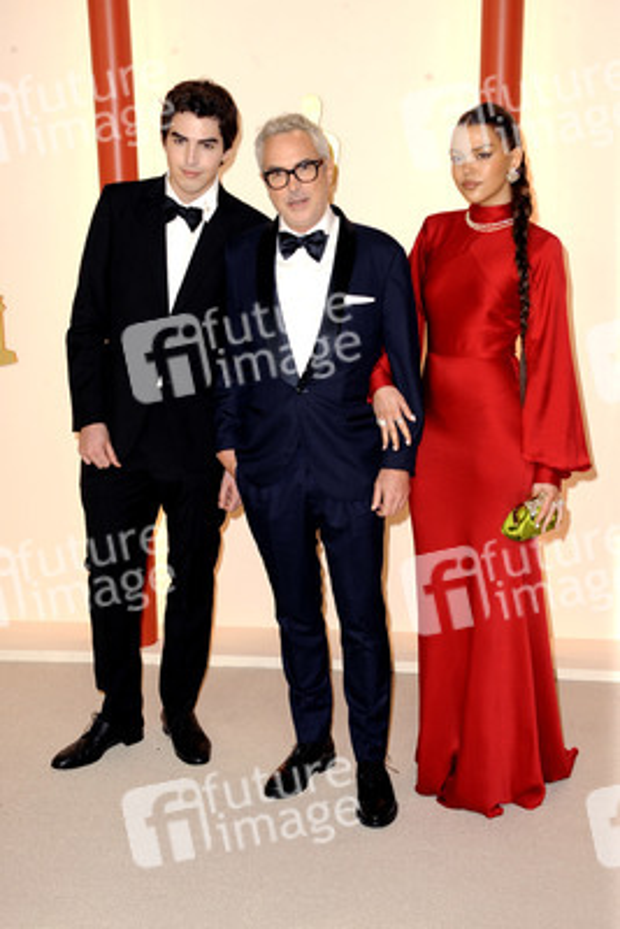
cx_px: 310
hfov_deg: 27.0
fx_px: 1290
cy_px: 464
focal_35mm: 50
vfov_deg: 39.6
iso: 1600
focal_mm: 50
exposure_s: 1/200
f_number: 6.3
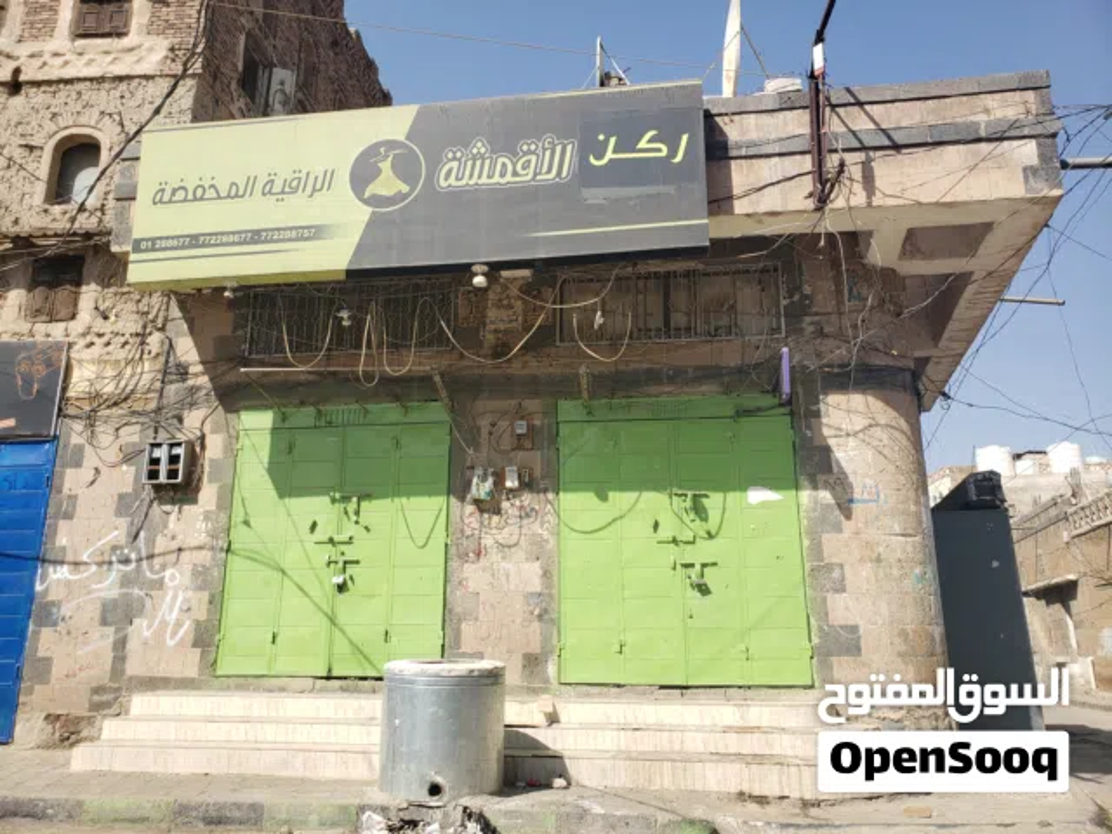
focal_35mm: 26
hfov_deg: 67.3
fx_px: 835
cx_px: 556
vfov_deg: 53.1
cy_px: 417
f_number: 2.4
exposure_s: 1/1085
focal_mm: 4.3
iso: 50
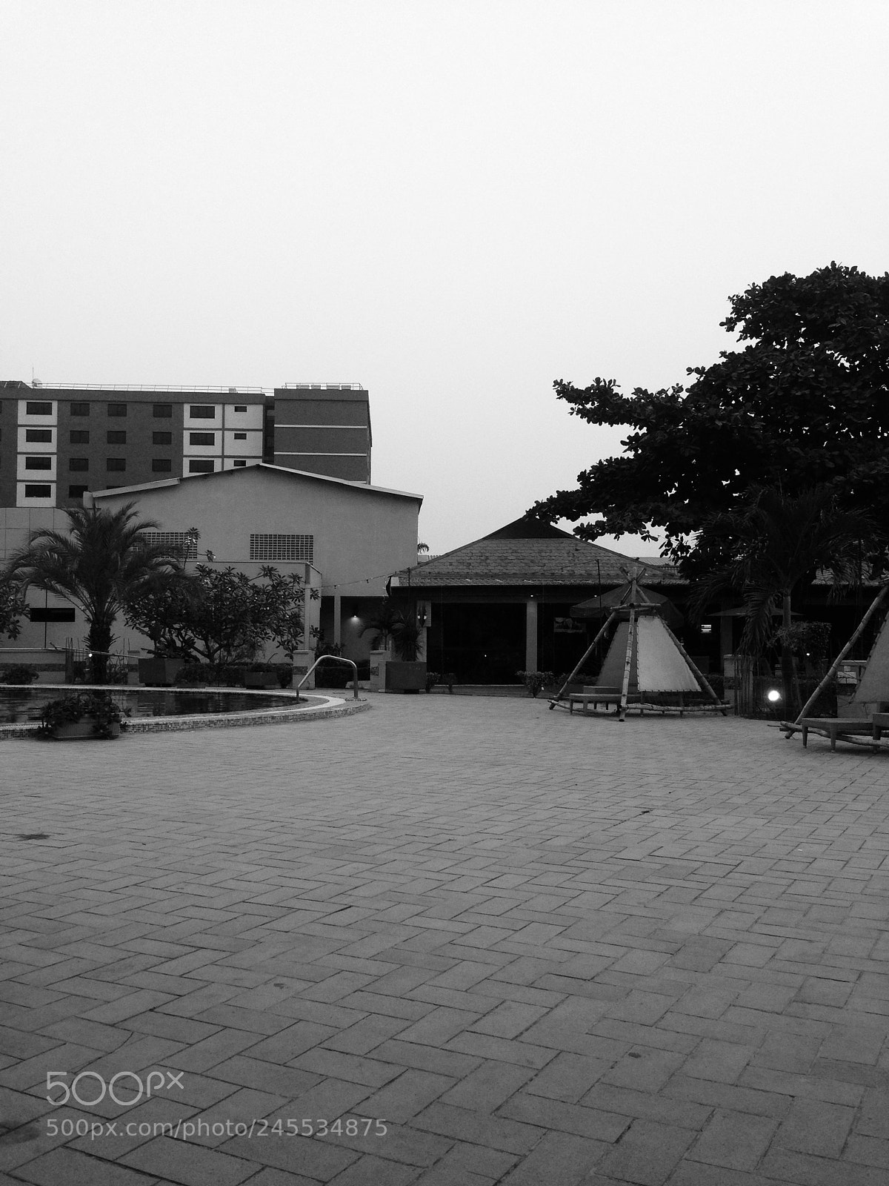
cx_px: 444
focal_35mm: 33
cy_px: 593
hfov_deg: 42.9
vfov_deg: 55.4
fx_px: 1130
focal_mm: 4.12
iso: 80
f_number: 2.4
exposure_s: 1/120
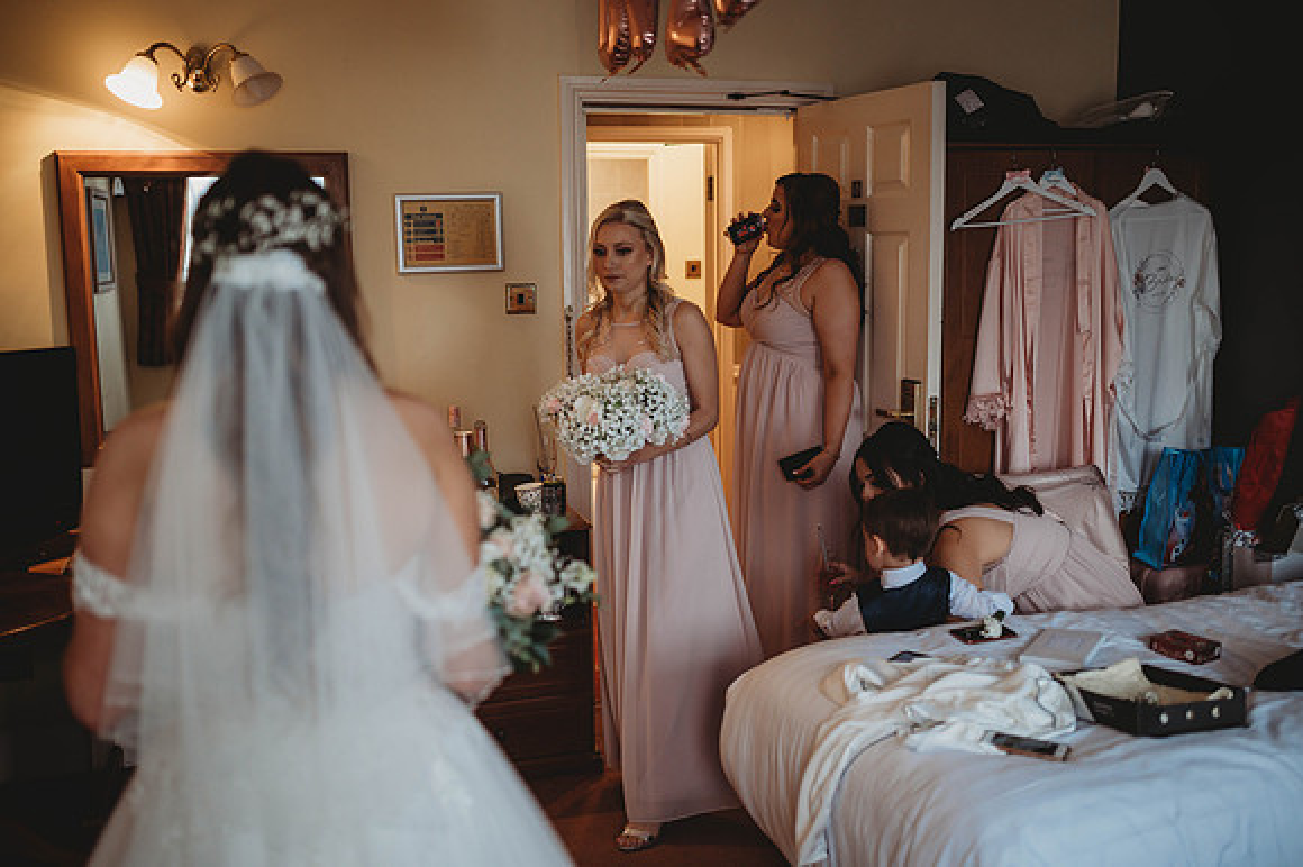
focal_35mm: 35
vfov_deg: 37.8
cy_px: 434
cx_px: 652
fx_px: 1266
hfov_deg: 54.5
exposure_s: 1/125
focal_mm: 35
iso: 720
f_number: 1.8
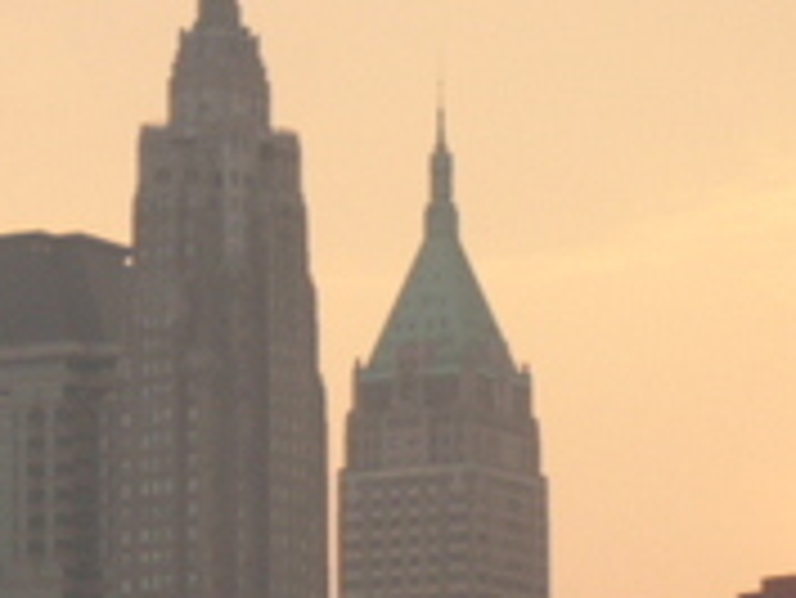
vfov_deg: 5.0
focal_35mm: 297
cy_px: 587
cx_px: 103
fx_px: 6834
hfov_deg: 6.7
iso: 50
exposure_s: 1/60
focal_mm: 17.4
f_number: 4.9
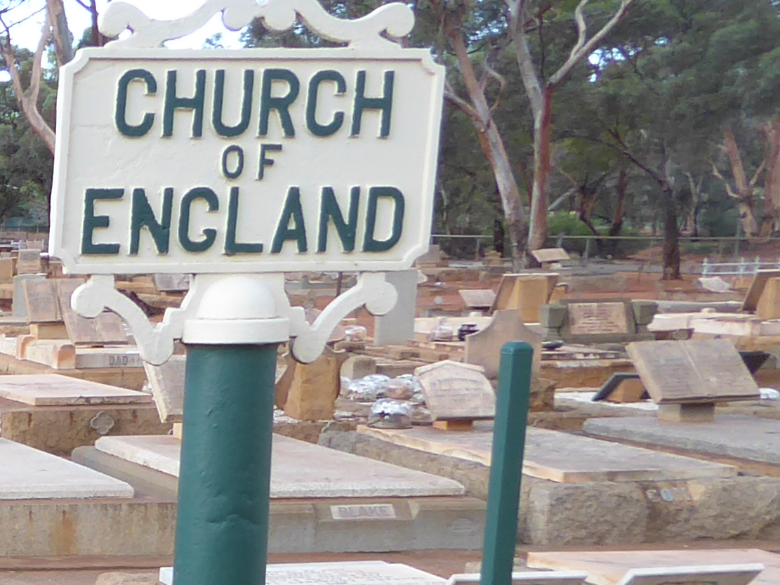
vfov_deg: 15.7
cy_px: 730
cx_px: -546
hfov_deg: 18.1
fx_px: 2028
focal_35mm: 90
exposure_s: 1/125
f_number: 3.3
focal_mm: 4.3
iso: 80
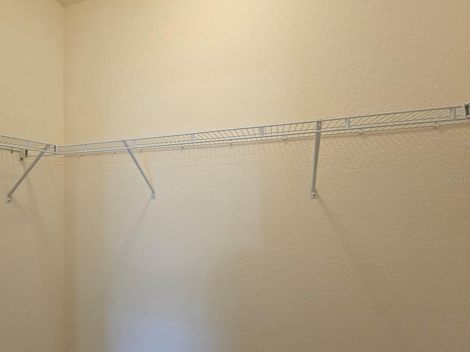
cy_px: 180
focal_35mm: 16
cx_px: 189
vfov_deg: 78.1
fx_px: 217
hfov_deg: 93.3
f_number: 2.2
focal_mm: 2.2
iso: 100
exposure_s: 1/60
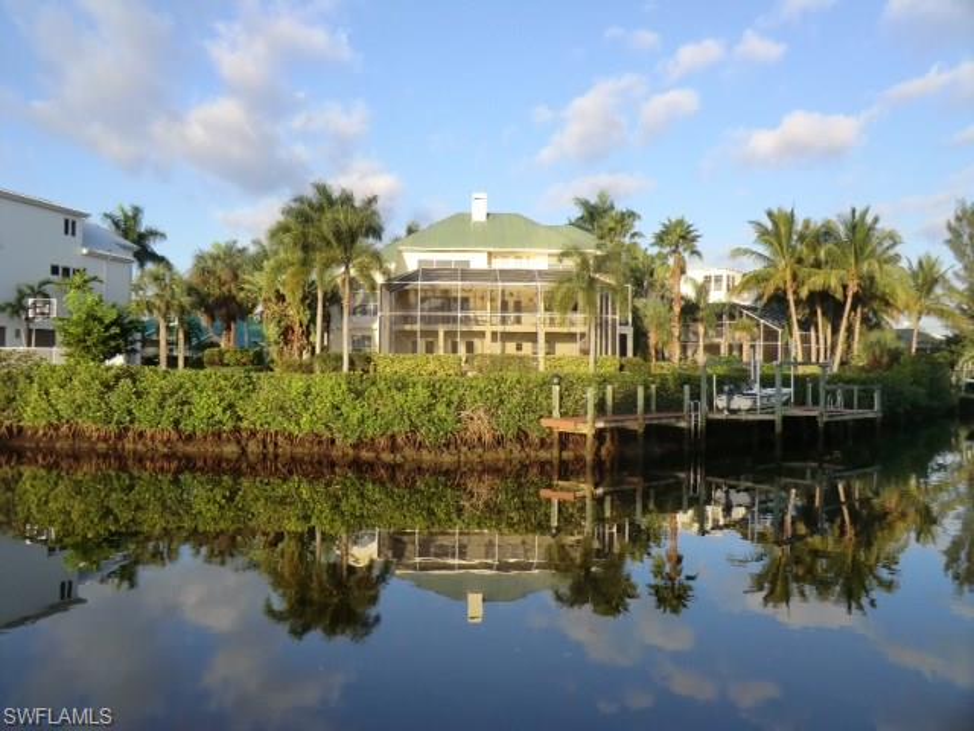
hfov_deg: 61.7
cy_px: 366
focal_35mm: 29
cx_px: 487
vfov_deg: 48.2
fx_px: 816
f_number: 3.5
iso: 64
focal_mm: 5.2
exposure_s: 1/320
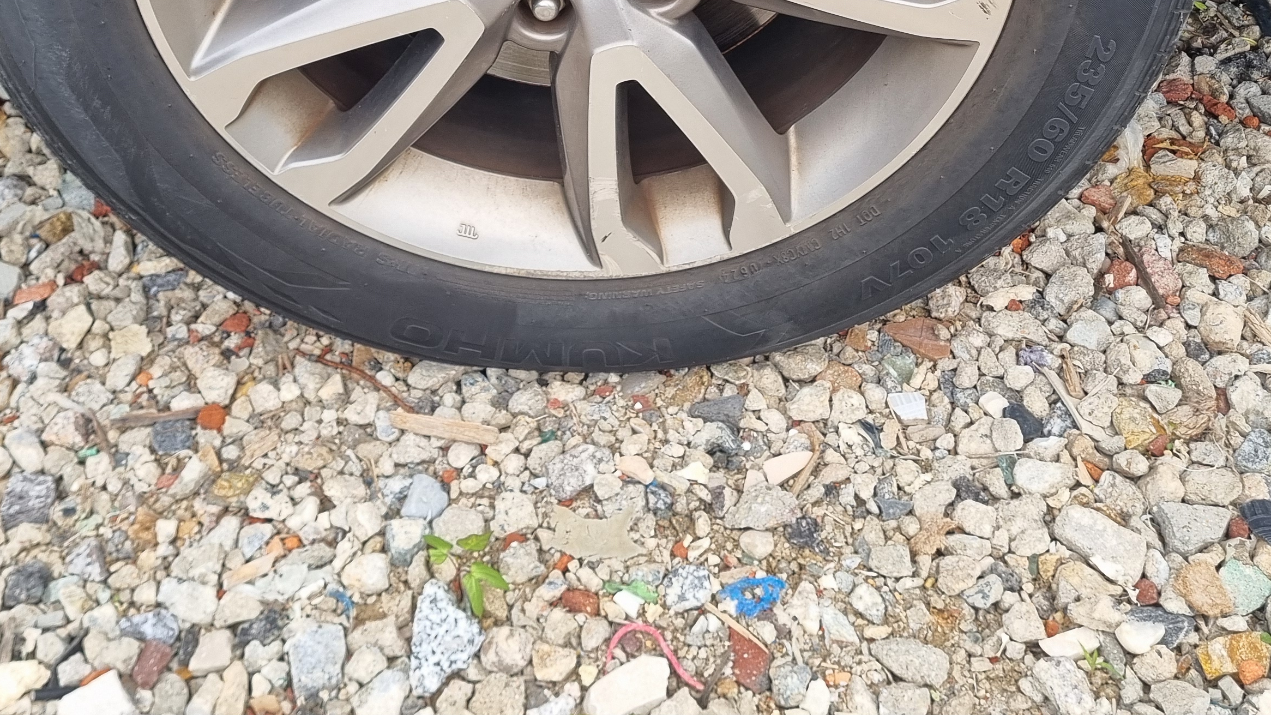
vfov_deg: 22.7
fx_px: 1651
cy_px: -109
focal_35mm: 49
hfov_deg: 42.1
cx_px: 582
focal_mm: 5.4
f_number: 1.8
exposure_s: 1/920
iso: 50
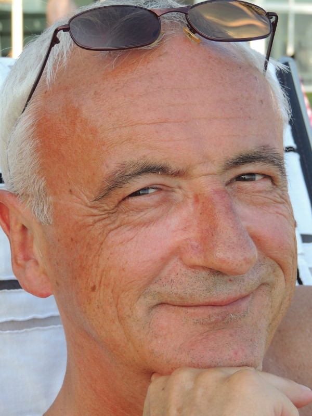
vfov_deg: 19.6
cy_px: 208
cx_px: 156
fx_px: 1202
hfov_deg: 14.8
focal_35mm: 100
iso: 100
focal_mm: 17.8
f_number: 4.1
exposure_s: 1/200
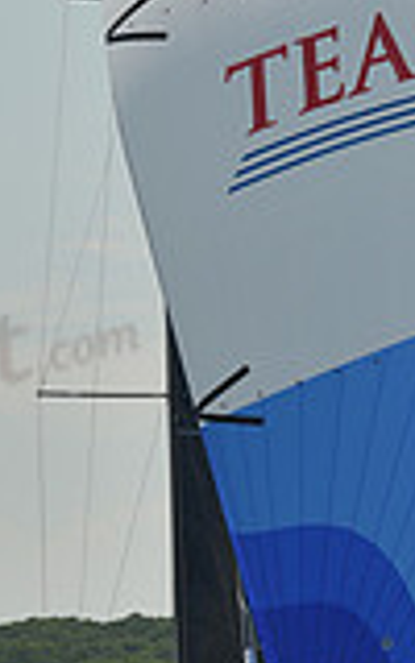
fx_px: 6677
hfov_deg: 3.6
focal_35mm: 369
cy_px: 124
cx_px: 355
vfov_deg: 5.7
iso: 250
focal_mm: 100
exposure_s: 1/640
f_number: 7.1
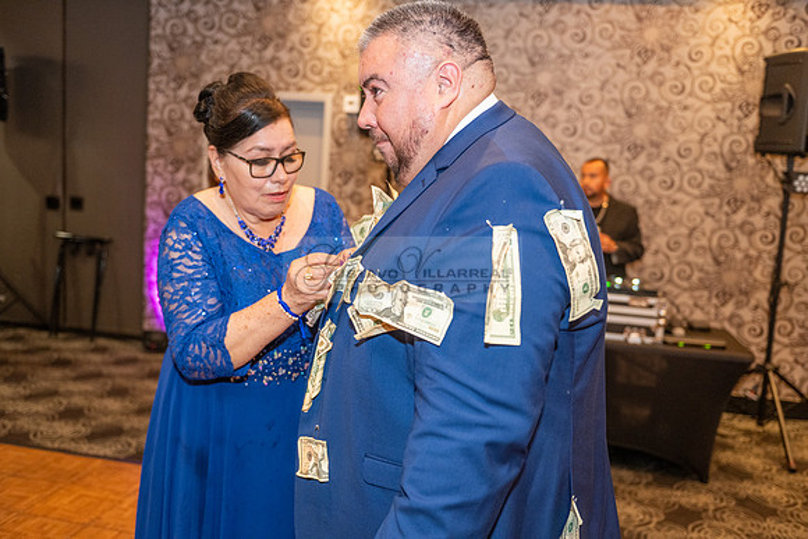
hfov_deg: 58.7
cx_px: 404
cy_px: 270
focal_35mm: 32
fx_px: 718
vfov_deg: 41.1
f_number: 2.8
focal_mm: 32
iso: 2500
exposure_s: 1/200
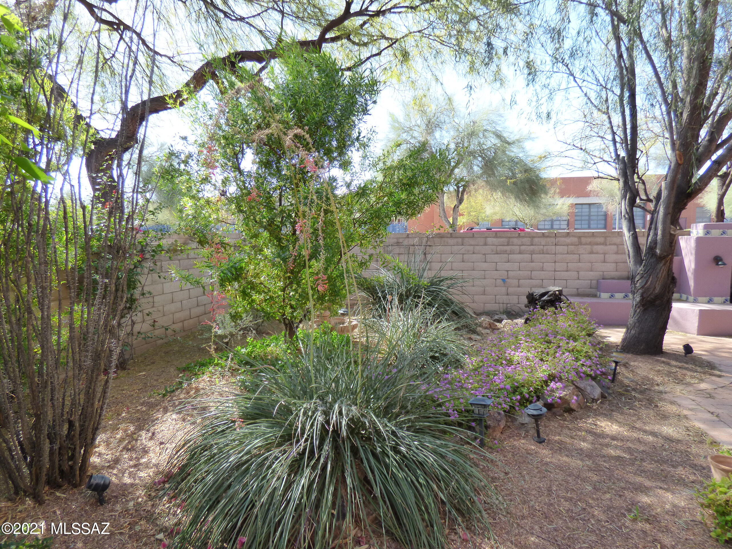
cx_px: 366
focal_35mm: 20
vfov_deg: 66.0
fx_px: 423
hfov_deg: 81.7
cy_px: 274
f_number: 2.8
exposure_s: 1/320
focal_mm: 3.58
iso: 200
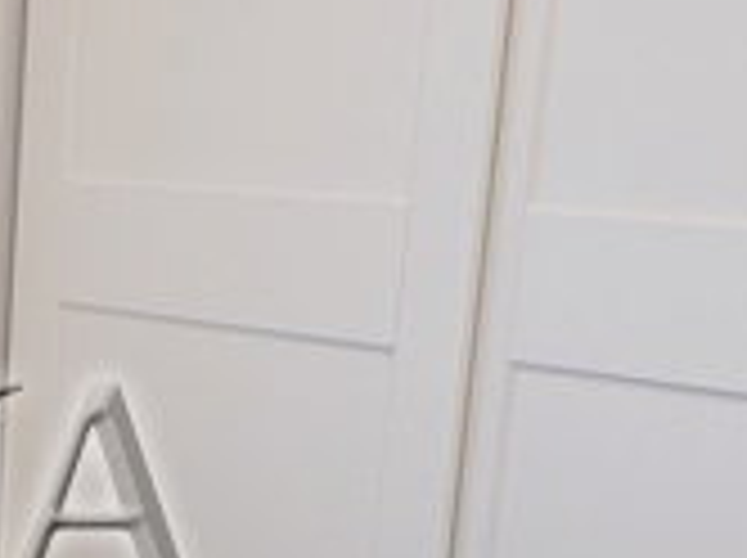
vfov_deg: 16.2
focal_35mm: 90
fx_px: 1939
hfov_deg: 18.8
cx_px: -421
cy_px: 504
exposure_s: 1/100
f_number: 2.2
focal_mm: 2.22
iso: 40
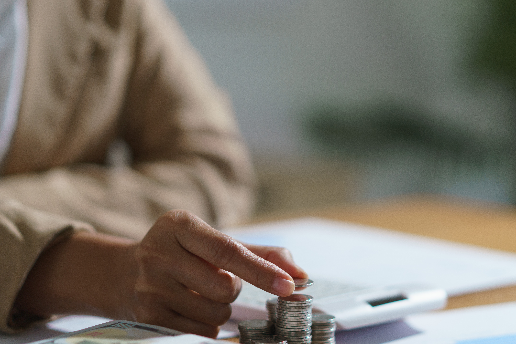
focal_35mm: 84
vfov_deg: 16.3
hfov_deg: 24.2
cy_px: 191
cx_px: 289
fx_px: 1204
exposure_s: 1/640
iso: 320
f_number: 1.8
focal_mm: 55
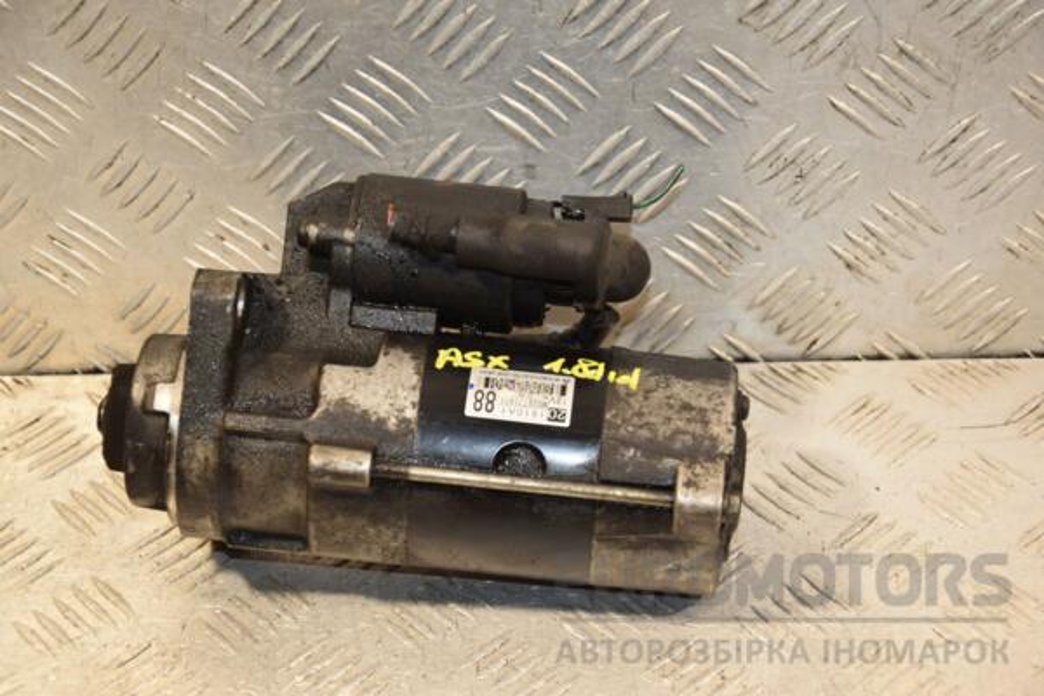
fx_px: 2523
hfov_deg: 23.4
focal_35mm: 87
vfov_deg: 15.7
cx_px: 522
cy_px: 348
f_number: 5
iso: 800
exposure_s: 1/160
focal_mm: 58
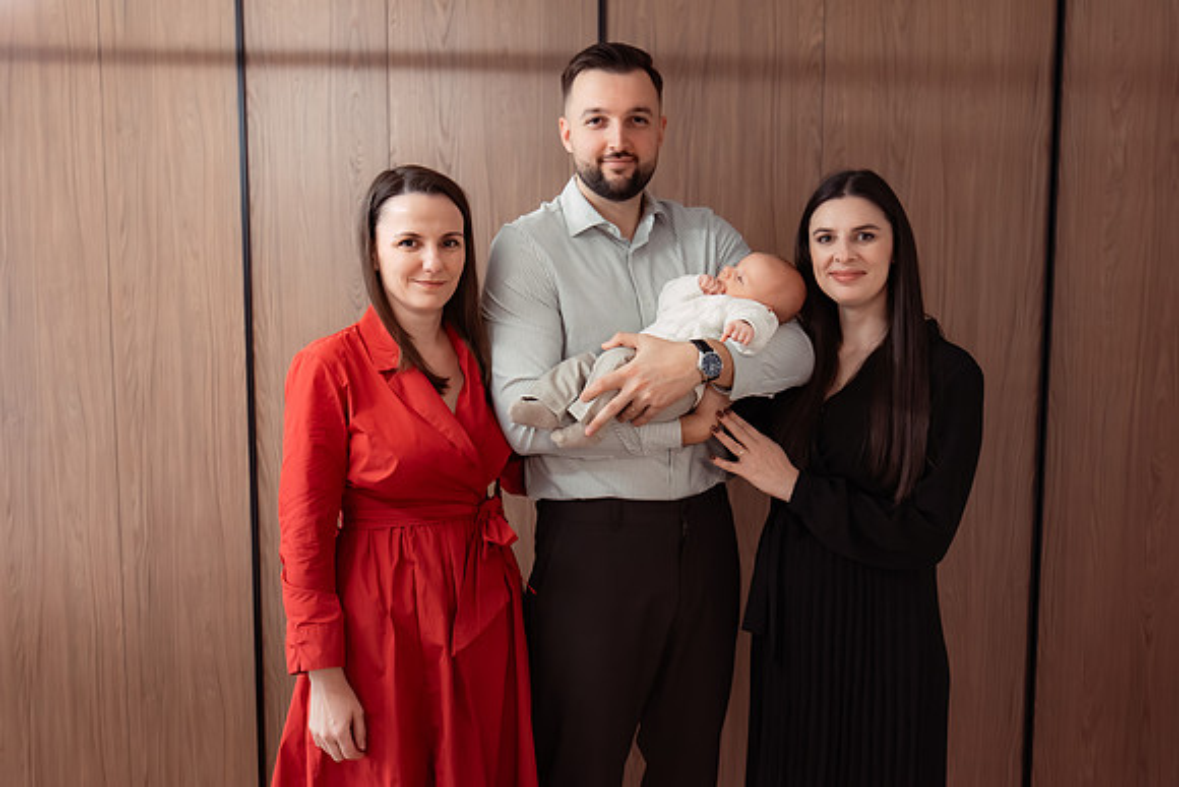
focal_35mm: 31
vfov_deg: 42.7
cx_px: 590
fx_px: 1005
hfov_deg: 60.8
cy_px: 394
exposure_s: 1/200
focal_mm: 30
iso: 1600
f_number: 3.2
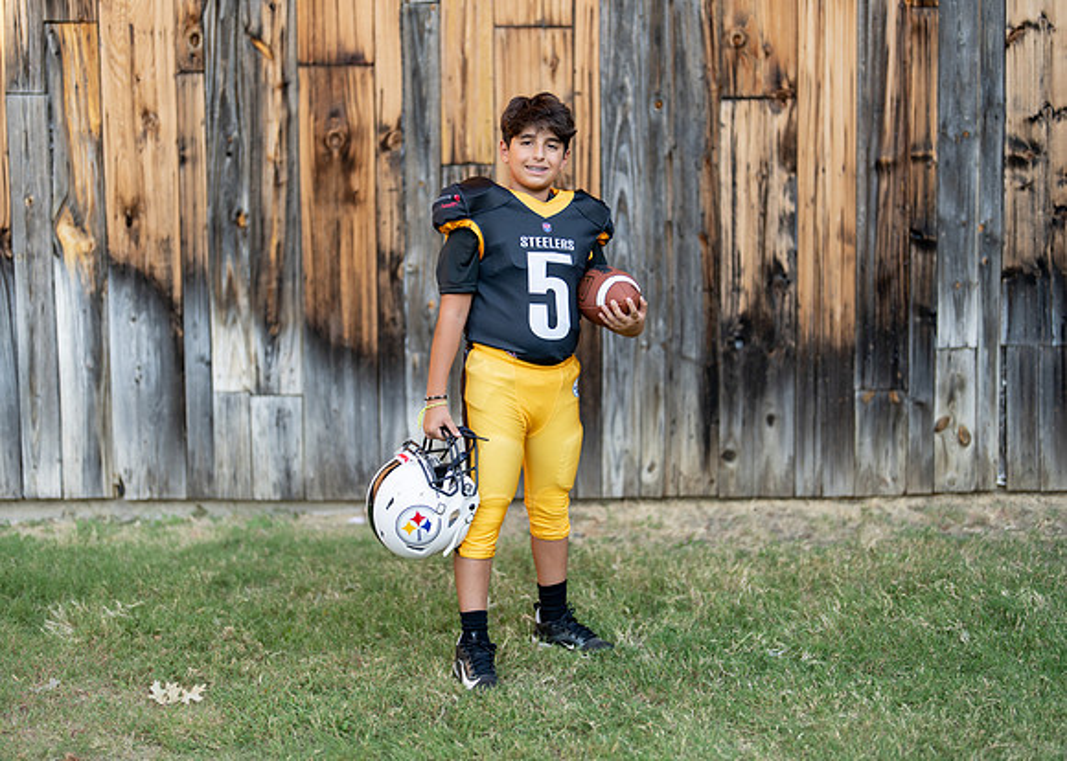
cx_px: 534
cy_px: 380
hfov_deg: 37.2
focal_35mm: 52
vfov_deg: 27.0
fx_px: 1587
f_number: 1.2
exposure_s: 1/2000
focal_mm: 50
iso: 100
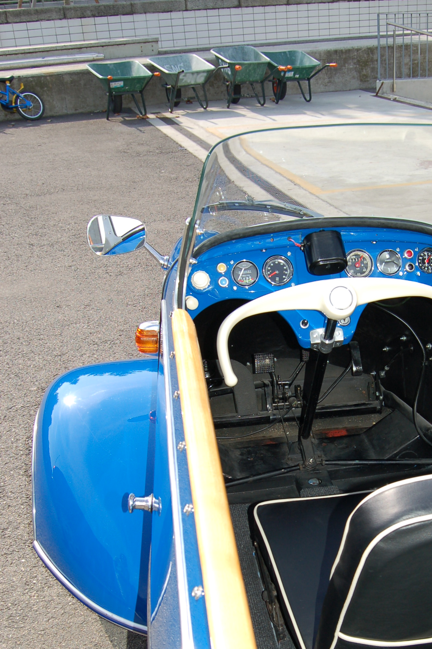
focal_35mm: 43
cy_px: 447
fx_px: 771
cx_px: 317
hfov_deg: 30.8
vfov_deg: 44.8
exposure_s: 1/500
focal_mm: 19
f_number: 5
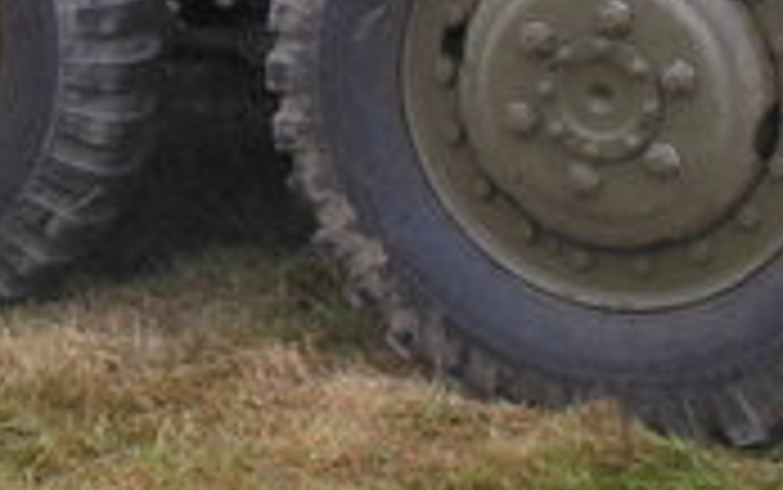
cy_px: -542
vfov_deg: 6.9
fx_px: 3908
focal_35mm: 183
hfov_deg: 11.2
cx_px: -166
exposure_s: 1/100
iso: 125
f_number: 3.8
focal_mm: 7.7
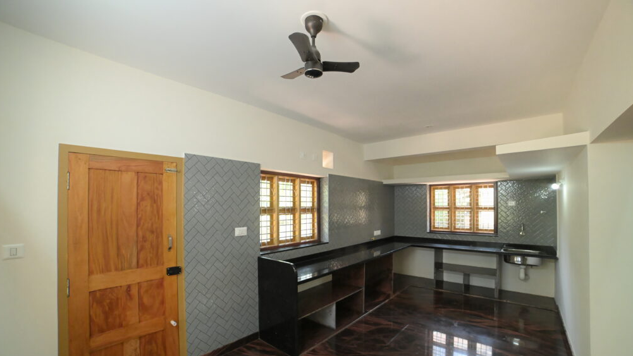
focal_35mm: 15
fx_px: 252
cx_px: 317
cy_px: 191
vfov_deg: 70.4
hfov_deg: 103.0
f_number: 5.6
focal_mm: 14
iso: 8000
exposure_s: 1/250
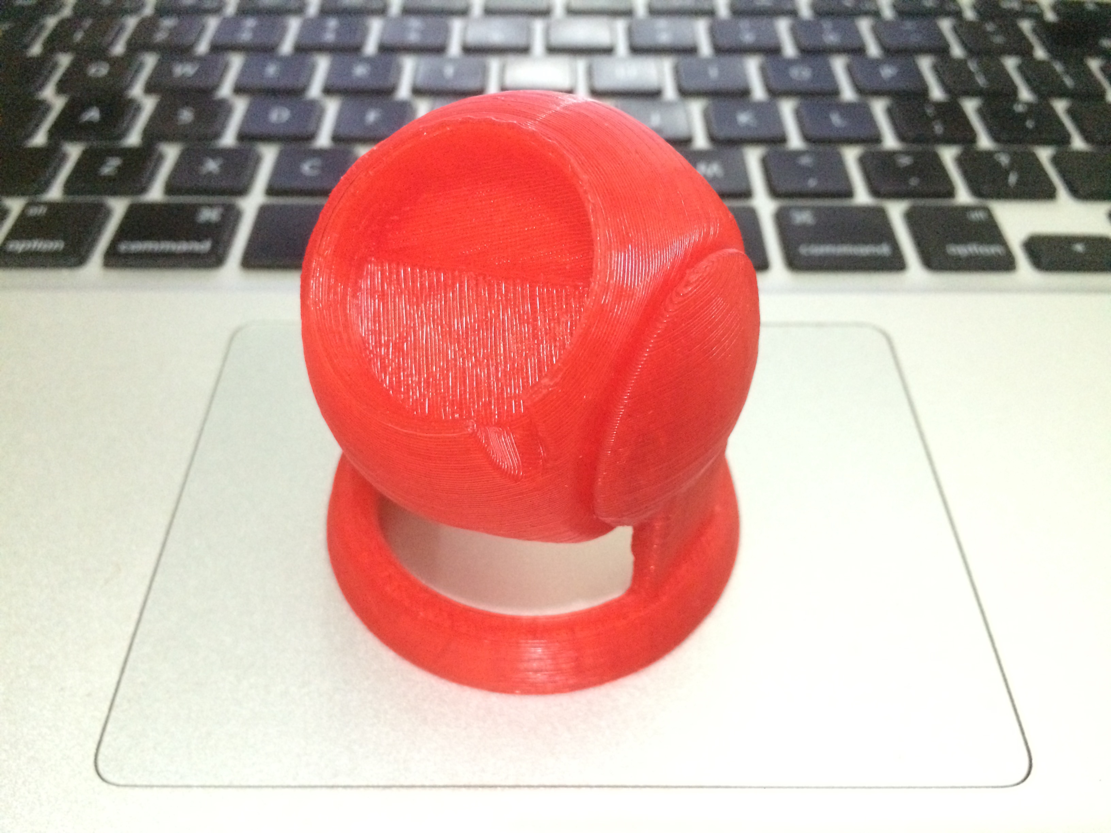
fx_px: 931
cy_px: 416
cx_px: 556
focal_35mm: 29
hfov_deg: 61.7
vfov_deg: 48.2
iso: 800
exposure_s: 1/15
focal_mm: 4.15
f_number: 2.2
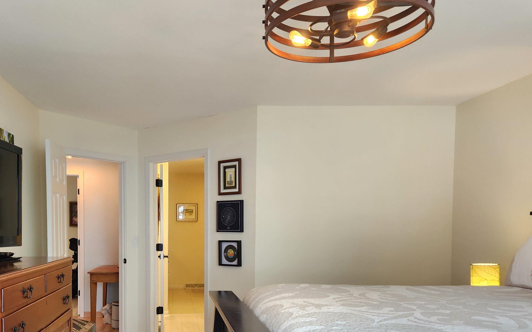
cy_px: 244
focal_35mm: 32
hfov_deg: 59.0
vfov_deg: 38.5
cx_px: 205
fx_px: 464
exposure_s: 1/120
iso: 160
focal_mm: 5.4
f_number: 1.8
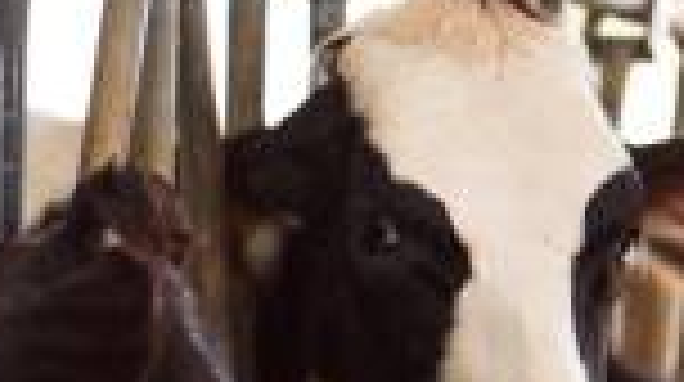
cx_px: 1066
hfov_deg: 6.1
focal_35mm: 352
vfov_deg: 3.4
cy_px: 800
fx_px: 6375
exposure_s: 1/500
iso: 250
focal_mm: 85
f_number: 1.8
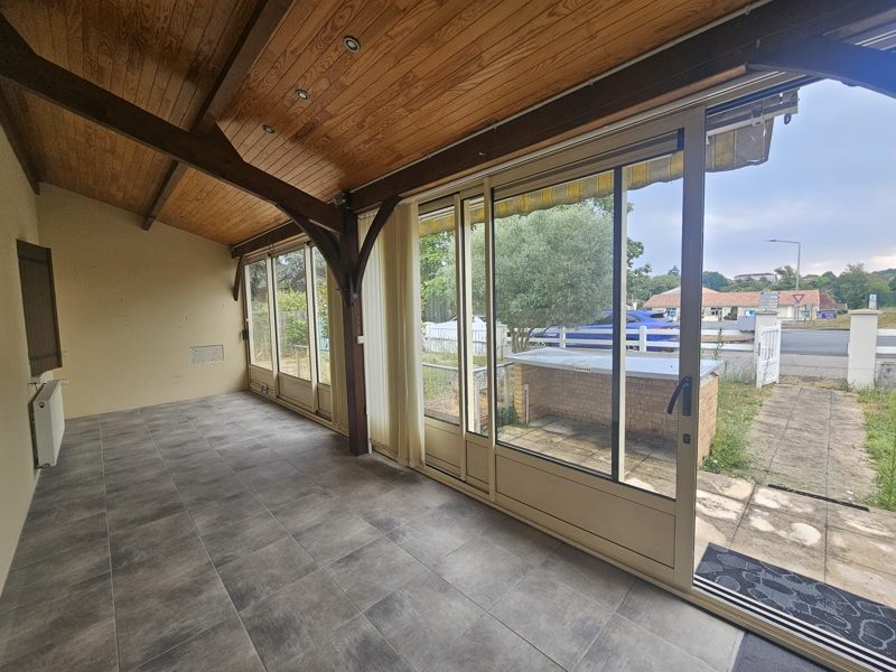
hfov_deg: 106.2
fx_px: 336
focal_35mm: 13
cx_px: 448
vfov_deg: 89.9
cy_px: 336
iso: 64
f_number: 2.2
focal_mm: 2.2
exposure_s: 1/100
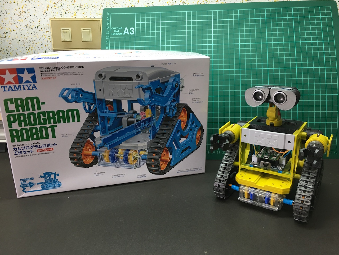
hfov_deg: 61.7
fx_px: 284
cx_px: 170
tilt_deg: -14.6
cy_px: 128
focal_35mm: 29
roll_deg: +0.4
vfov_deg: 48.2
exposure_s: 1/30
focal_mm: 4.15
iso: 64
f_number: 2.2
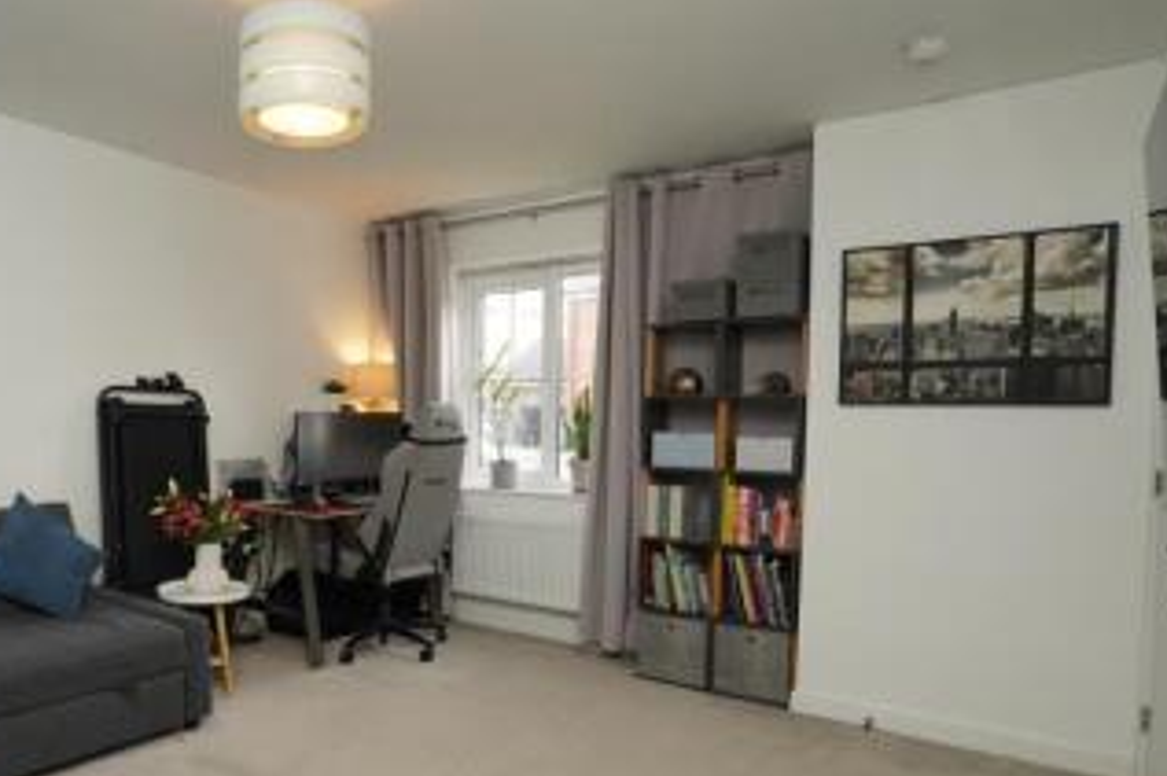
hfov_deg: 70.7
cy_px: 451
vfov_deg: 52.8
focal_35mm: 24
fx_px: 778
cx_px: 353
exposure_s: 1/30
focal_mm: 16
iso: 400
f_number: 8
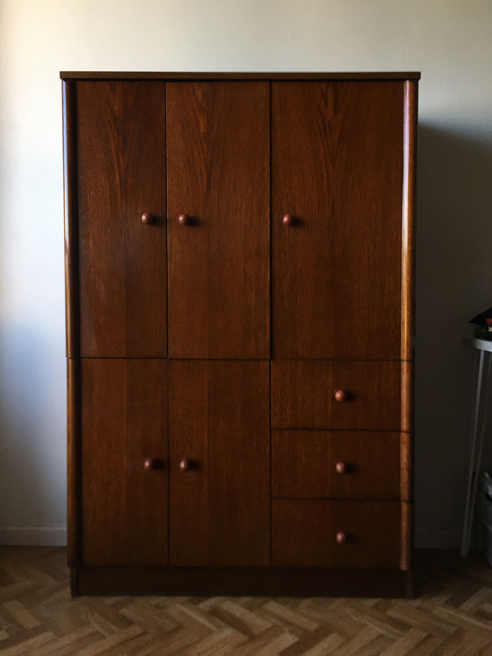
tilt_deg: -1.3
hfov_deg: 48.2
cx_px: 246
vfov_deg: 61.7
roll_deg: -0.4
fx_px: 550
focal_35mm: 29
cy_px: 328
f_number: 2.2
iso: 25
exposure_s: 1/33
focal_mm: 4.15
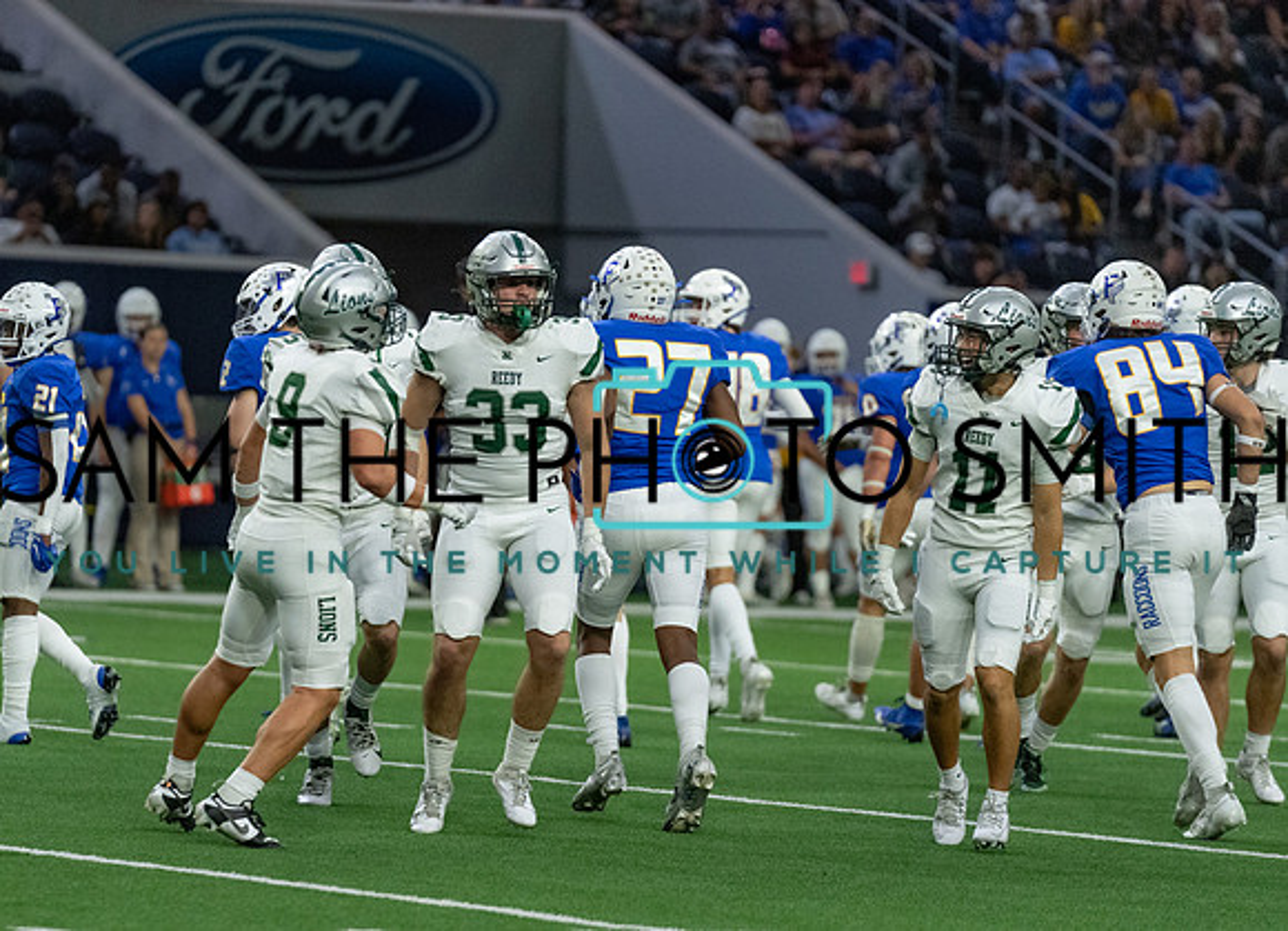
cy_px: 464
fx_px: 9847
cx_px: 441
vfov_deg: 5.4
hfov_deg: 7.5
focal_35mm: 268
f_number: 2.8
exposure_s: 1/1250
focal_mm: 200
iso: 5000
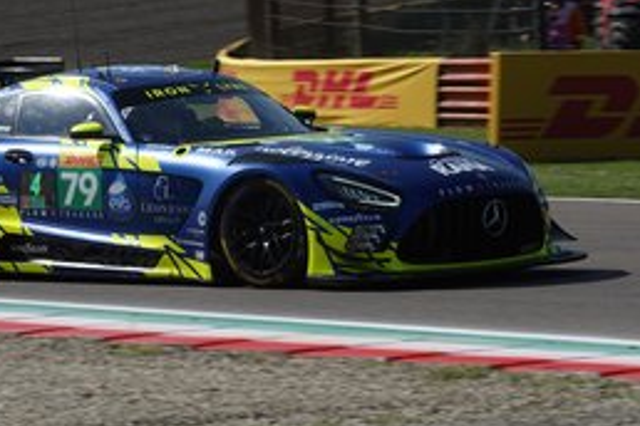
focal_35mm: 321
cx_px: 127
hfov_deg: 6.4
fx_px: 5706
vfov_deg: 4.3
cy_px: 223
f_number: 5.6
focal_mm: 67.46
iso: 100
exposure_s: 1/800
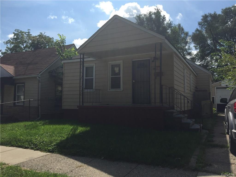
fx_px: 198
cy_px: 88
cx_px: 118
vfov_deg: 48.2
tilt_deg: +5.4
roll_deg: -2.2
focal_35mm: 29
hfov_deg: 61.7
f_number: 2.2
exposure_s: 1/3049
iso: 32
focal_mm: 4.15
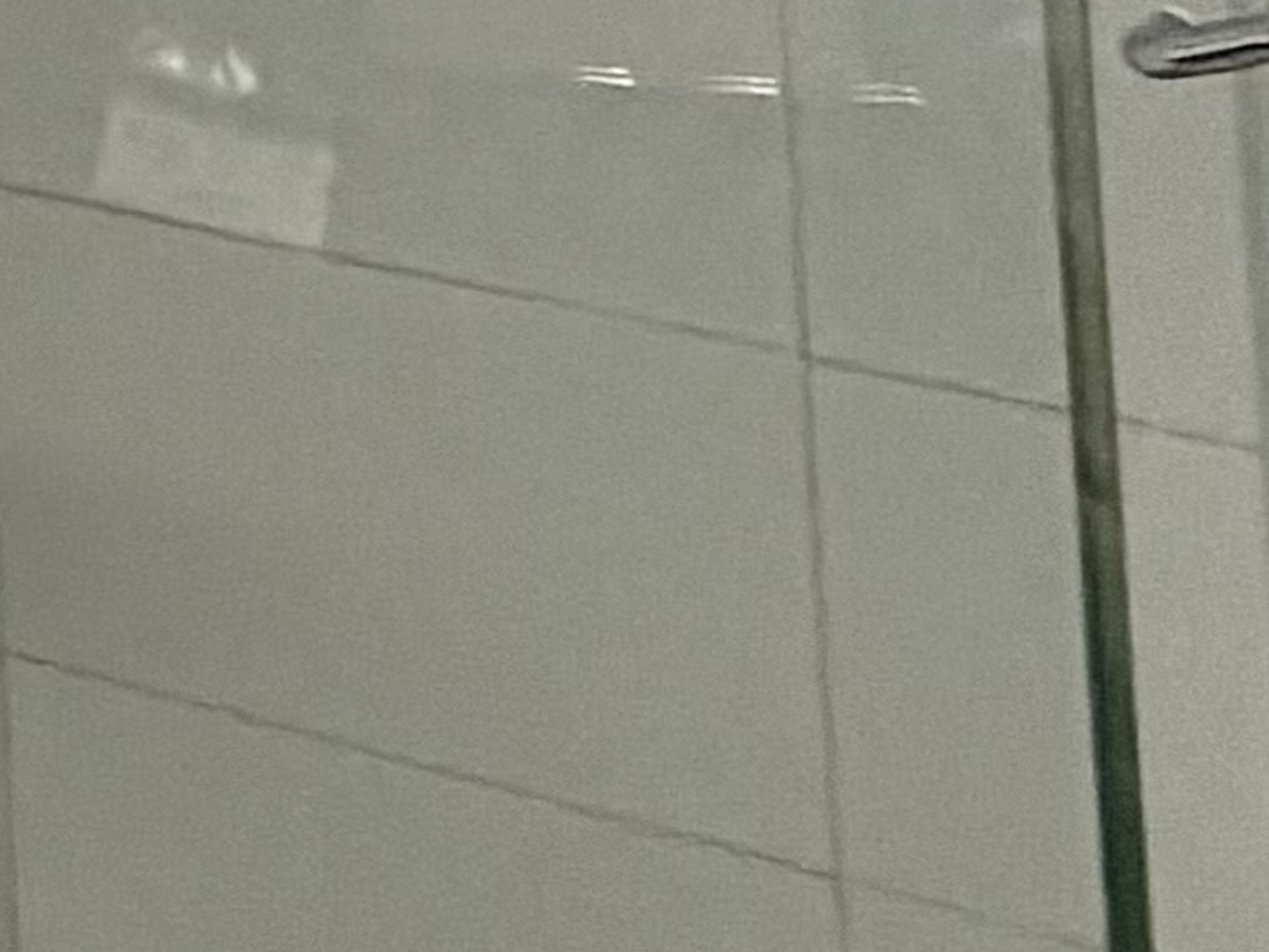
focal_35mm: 103
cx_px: -1959
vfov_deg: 10.9
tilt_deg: +2.8
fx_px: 3776
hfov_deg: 13.1
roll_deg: +3.0
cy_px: -1673
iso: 320
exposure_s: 1/121
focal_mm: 2.22
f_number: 2.2
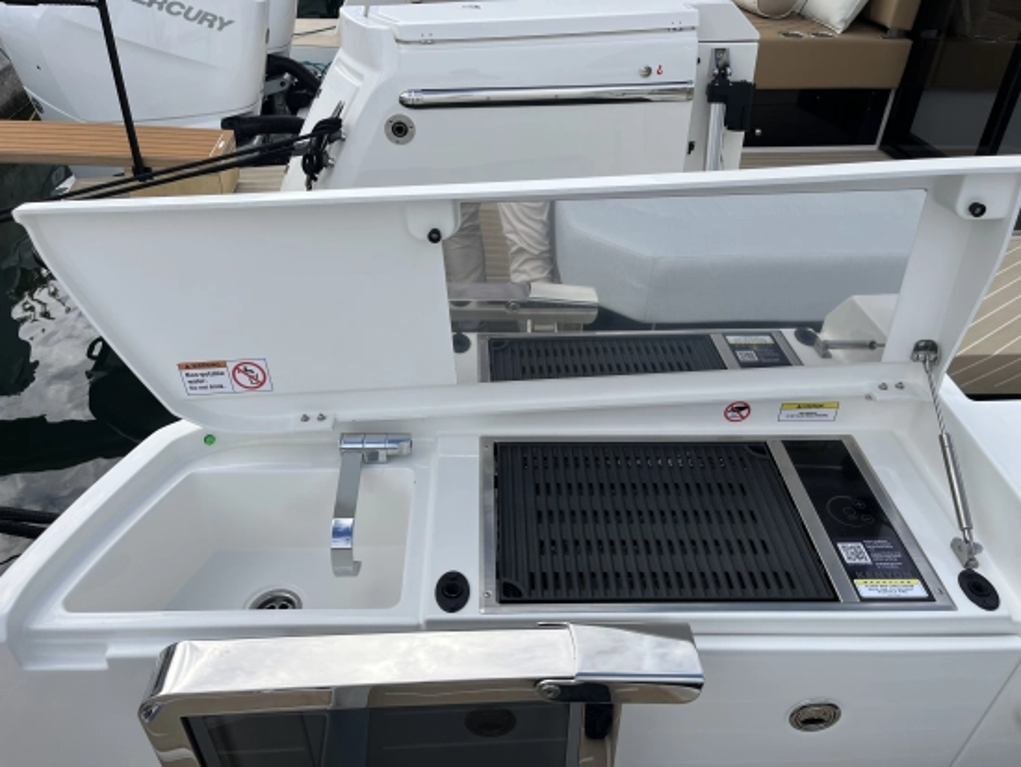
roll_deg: -1.4
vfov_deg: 53.1
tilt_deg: -34.7
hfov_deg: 67.3
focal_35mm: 26
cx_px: 510
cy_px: 384
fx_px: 767
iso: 50
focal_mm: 5.1
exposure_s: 1/3049
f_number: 1.6
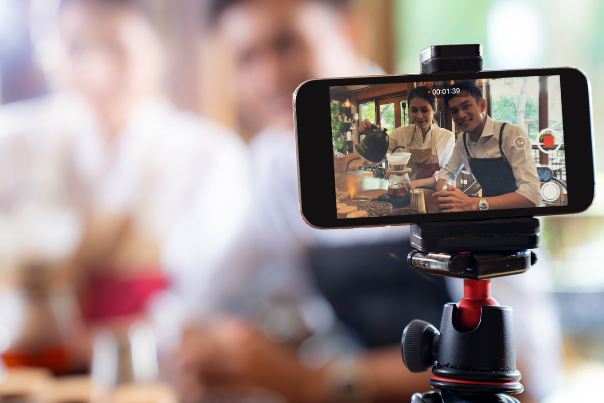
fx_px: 1174
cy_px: 202
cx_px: 302
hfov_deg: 28.8
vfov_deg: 19.5
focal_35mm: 70
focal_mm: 70
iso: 200
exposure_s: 1/60
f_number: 3.2
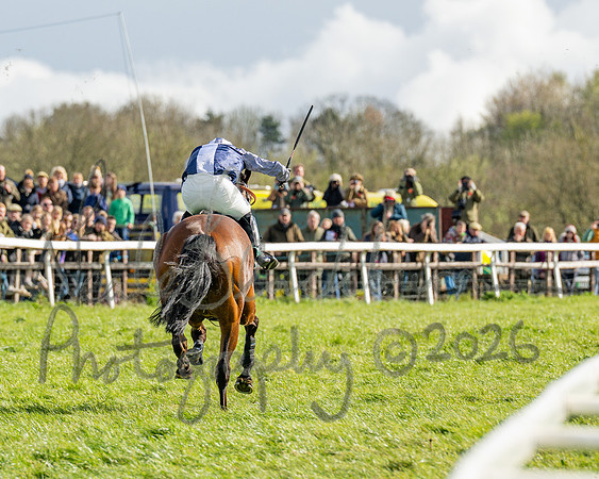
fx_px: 7135
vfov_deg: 3.8
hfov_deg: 4.8
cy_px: 243
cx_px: 217
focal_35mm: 403
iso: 250
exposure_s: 1/1600
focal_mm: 200
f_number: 4.5
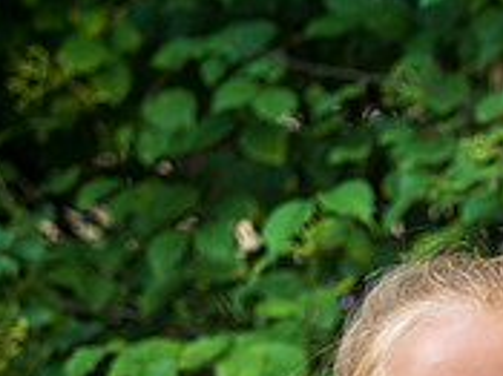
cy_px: 761
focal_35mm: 478
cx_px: 715
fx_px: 6941
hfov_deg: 4.1
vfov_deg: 3.1
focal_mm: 100
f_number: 5
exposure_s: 1/160
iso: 100
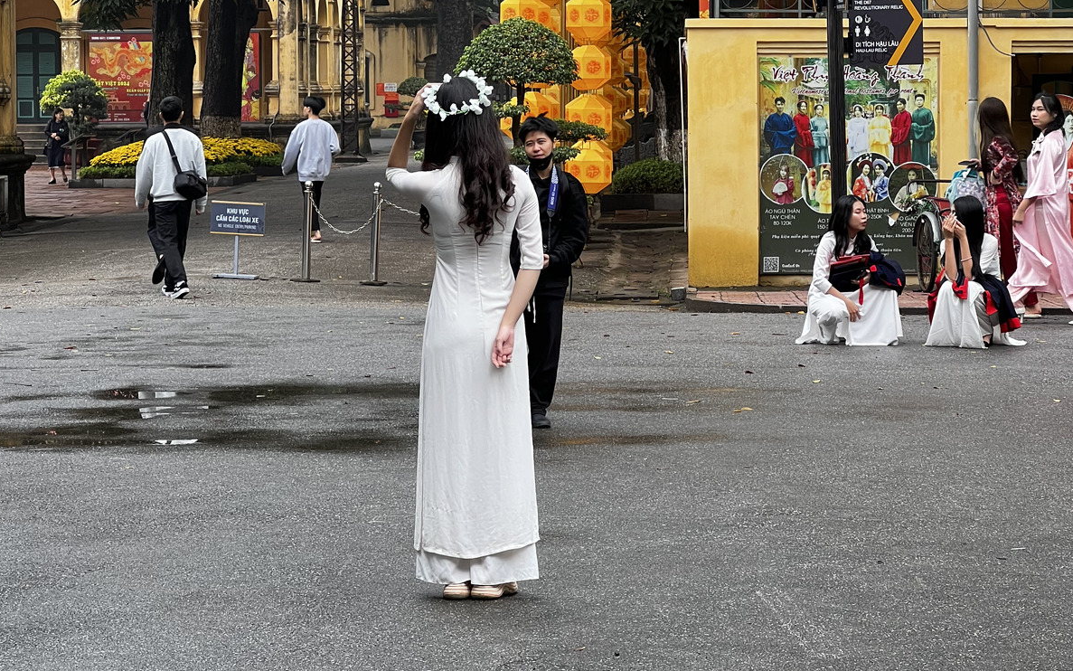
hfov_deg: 18.9
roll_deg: +0.6
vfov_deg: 11.9
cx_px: 532
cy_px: 209
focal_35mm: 110
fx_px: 3217
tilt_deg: -1.3
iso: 40
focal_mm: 9
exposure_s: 1/99
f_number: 2.8
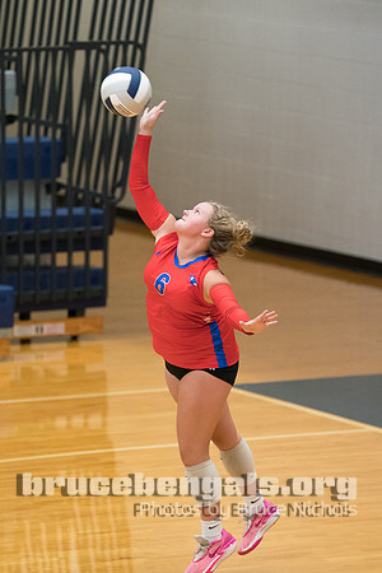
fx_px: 4322
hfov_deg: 5.1
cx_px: 189
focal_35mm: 272
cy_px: 288
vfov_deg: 7.6
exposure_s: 1/1000
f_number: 2.8
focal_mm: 180
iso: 5000
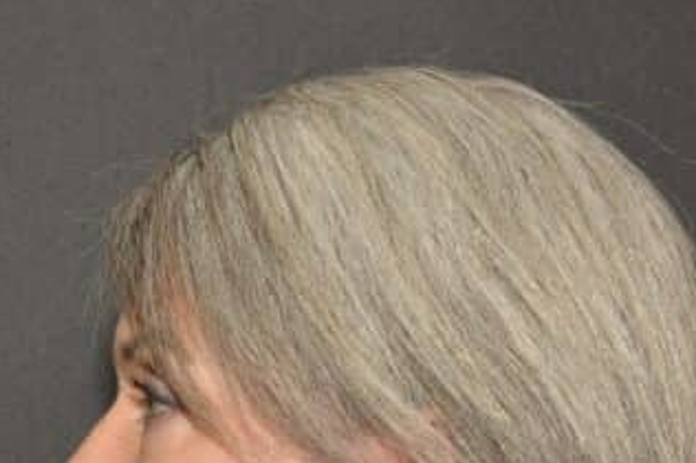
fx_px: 2820
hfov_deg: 14.1
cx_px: 293
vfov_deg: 9.3
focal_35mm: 146
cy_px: 525
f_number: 8
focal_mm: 40
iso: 200
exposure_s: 1/125
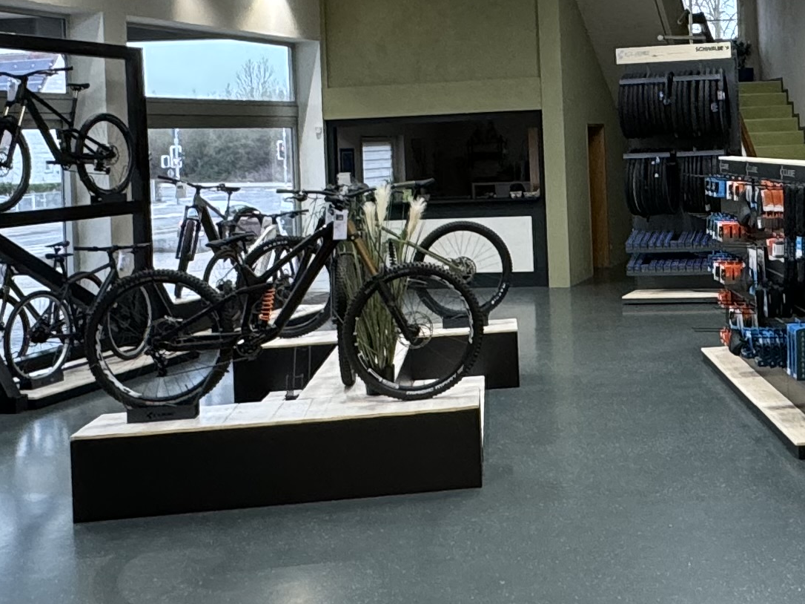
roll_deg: +2.8
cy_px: 130
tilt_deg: +0.7
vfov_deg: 27.5
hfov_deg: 35.2
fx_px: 1209
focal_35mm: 52
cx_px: 687
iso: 250
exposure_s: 1/100
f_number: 2.2
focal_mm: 2.22
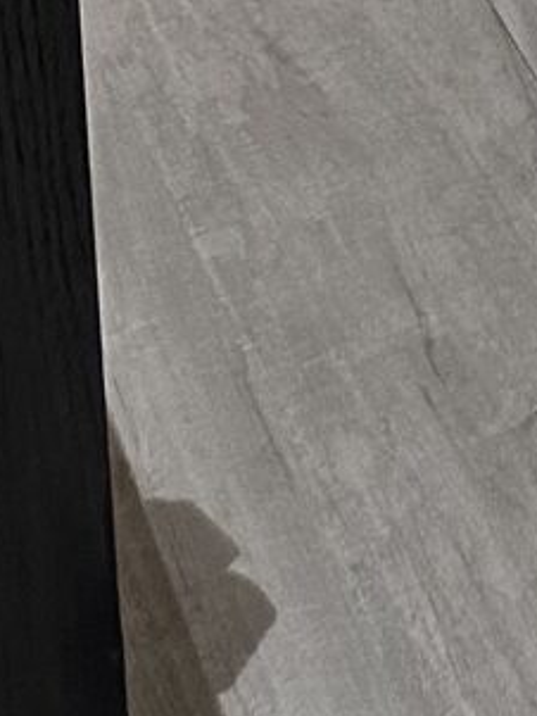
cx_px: 1561
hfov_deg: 7.7
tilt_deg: -9.9
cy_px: -1543
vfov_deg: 9.0
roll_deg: -1.4
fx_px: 3514
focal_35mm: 170
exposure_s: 1/50
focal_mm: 6.86
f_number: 1.78
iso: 200
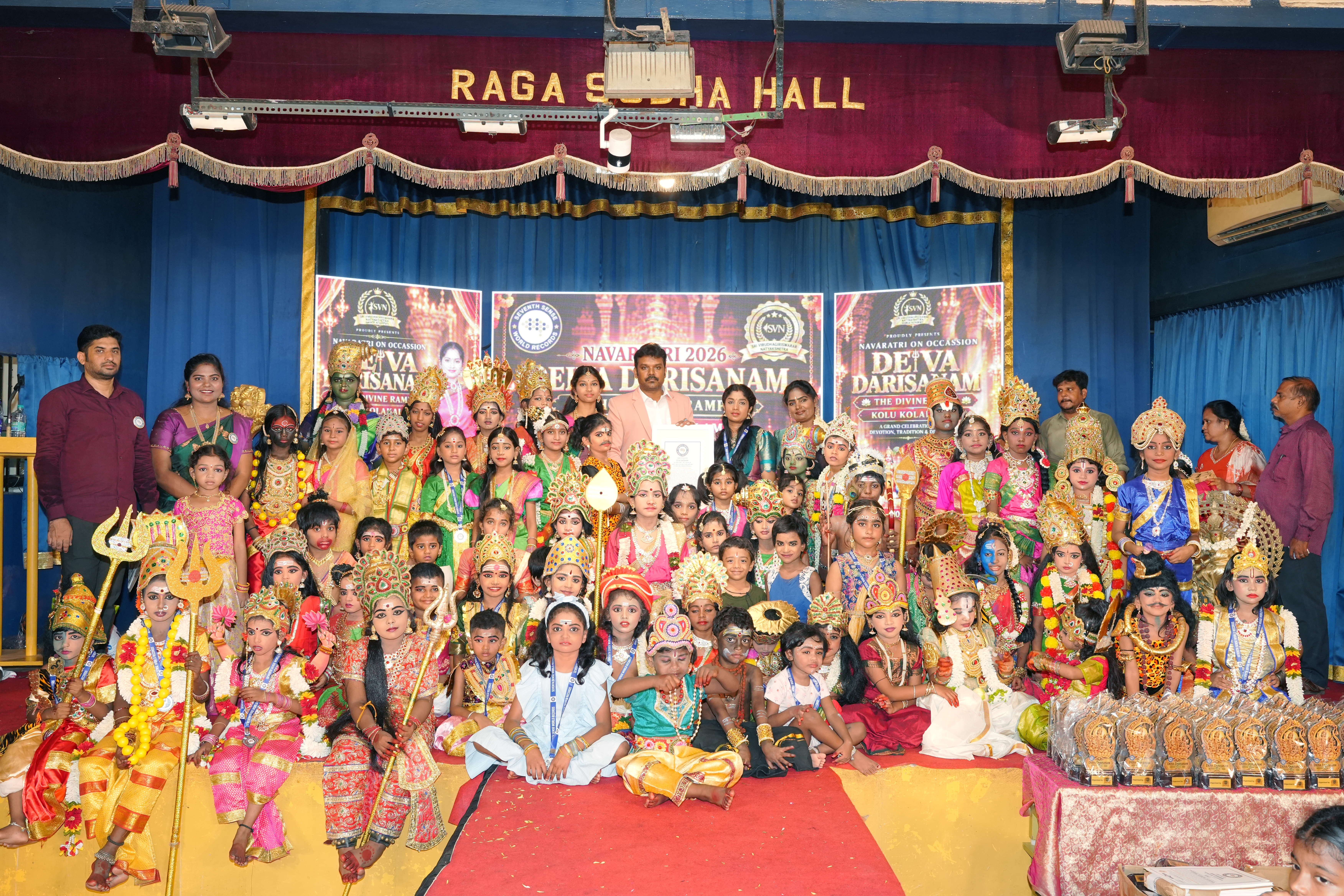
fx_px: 1157
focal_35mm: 31
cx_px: 672
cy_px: 448
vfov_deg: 42.3
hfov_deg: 60.3
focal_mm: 31
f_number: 6.3
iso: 1600
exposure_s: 1/60
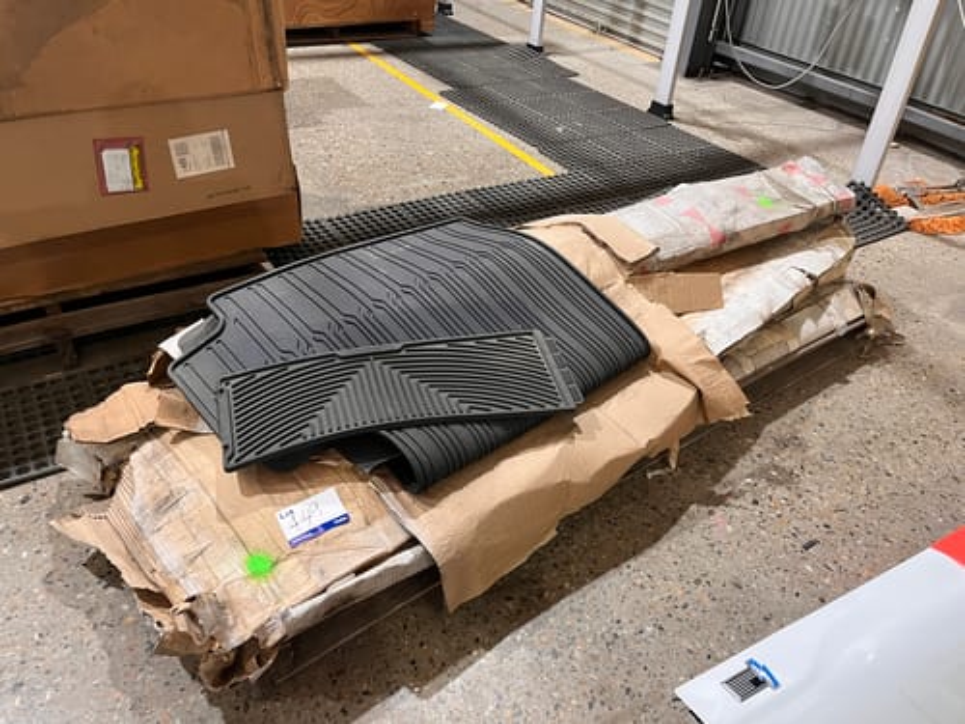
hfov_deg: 67.3
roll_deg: -4.3
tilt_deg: -33.5
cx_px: 482
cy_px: 362
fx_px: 725
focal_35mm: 26
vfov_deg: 53.1
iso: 125
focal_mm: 5.1
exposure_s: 1/50
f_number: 1.6
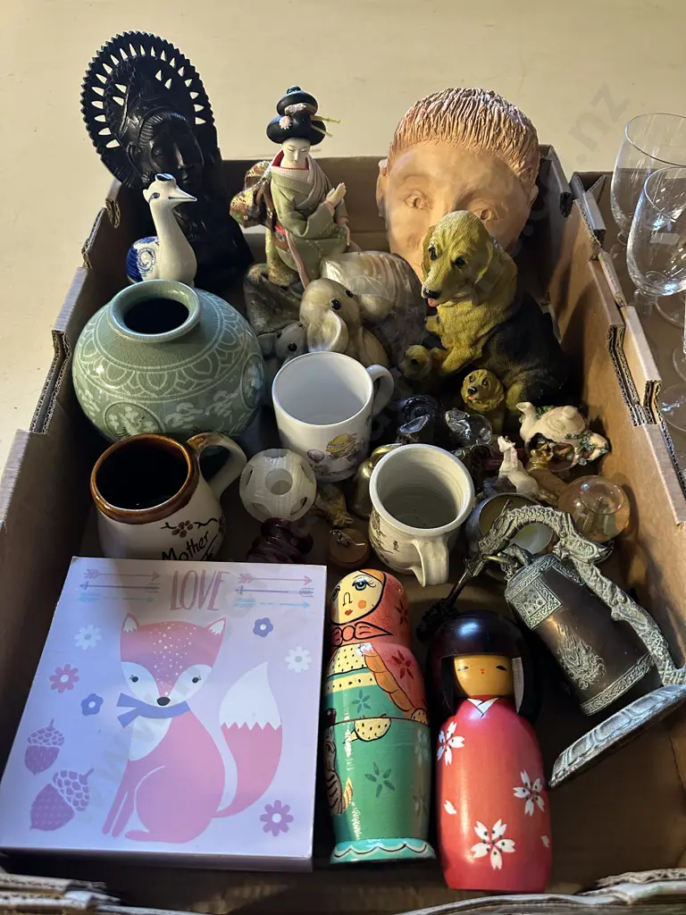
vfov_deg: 71.6
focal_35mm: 24
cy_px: 458
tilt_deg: -54.8
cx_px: 343
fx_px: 634
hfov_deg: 56.8
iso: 500
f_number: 1.78
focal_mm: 6.86
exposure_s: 1/50
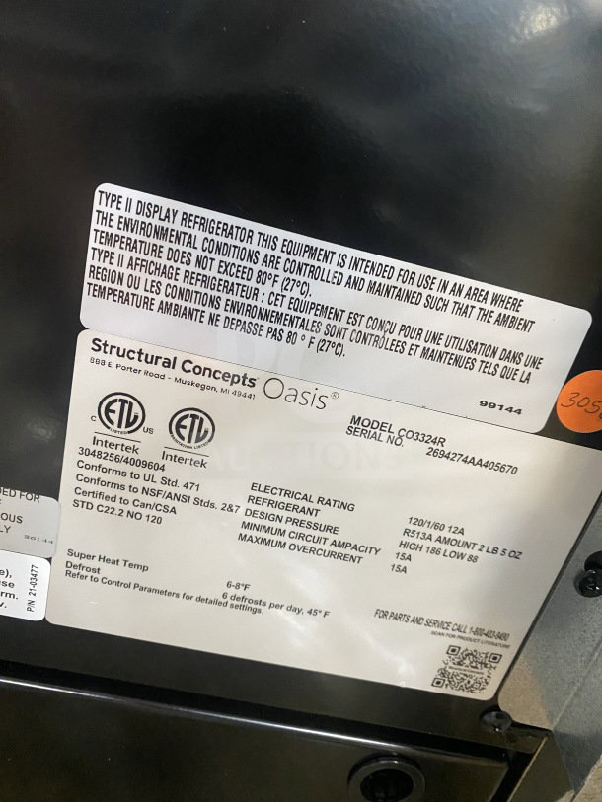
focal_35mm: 25
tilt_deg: -22.2
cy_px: 401
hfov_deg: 54.9
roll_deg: -16.7
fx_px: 580
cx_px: 301
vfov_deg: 69.4
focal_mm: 4.25
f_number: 1.8
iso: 500
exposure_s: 1/40
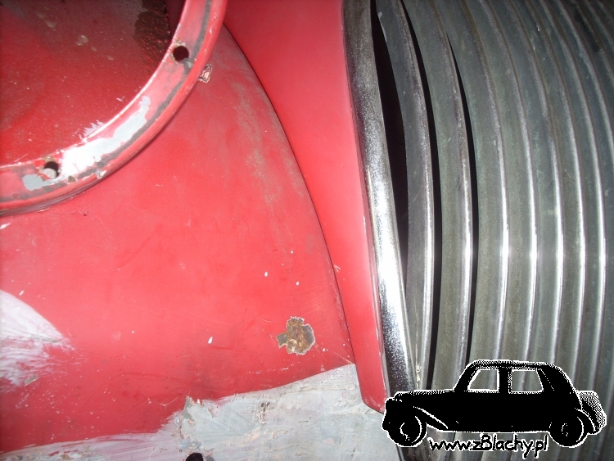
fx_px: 656
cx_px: 307
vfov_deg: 38.7
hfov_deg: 50.1
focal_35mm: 37
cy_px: 230
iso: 64
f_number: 2.8
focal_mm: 6.2
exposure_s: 1/60
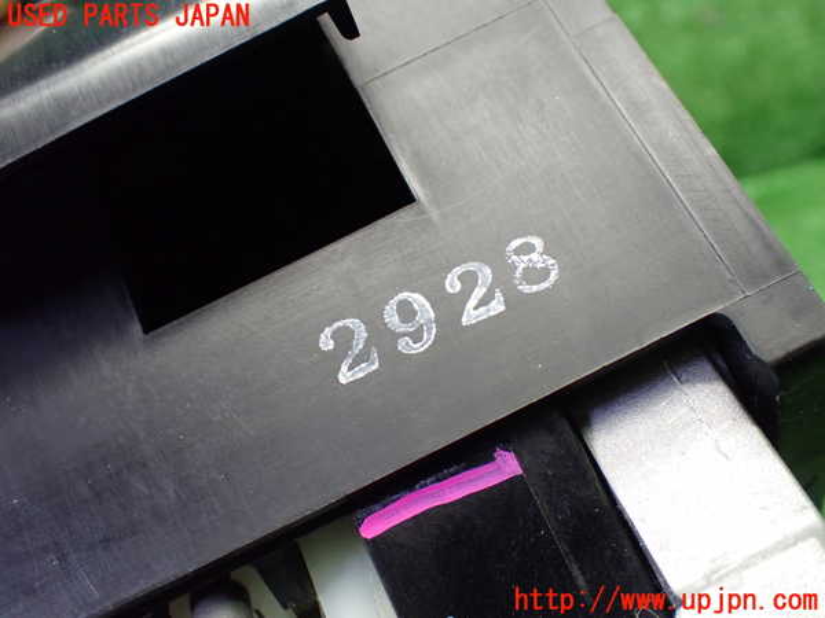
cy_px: 309
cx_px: 412
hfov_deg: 45.8
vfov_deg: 35.1
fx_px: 977
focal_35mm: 41
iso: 800
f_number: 2.8
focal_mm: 7.31
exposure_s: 1/60
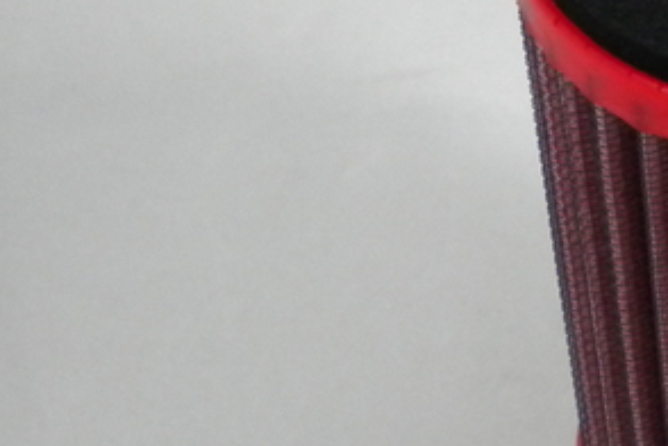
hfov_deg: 16.9
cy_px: 191
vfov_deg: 11.8
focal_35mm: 116
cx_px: 784
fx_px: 2152
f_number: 3.5
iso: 400
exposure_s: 1/320
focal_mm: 7.4
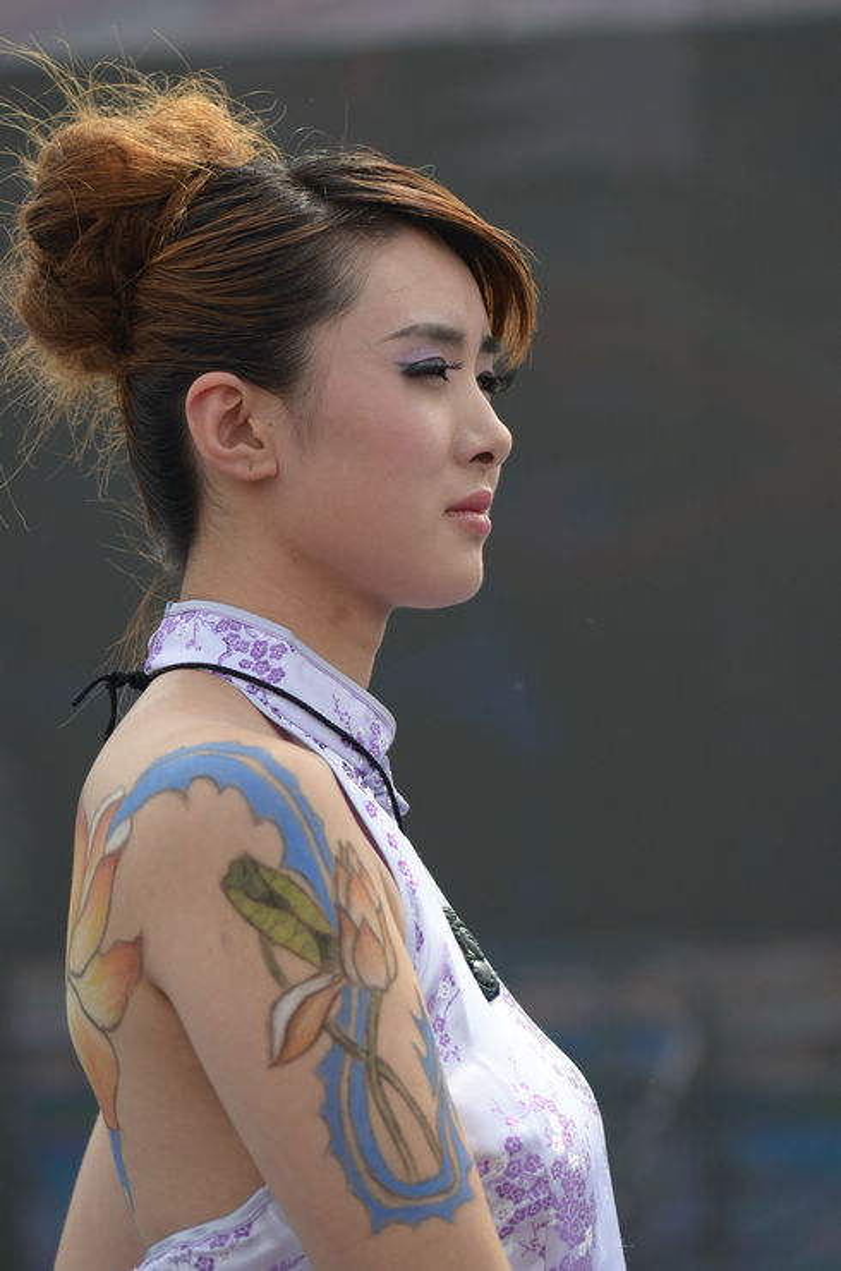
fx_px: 5545
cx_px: 420
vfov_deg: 13.1
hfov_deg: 8.7
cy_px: 636
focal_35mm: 158
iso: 100
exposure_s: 1/1000
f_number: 4
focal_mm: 105
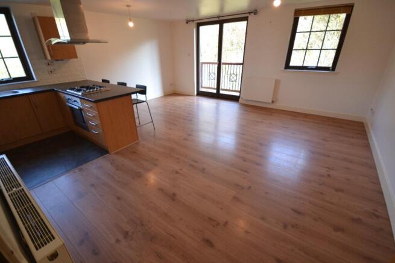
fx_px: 165
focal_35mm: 15
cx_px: 198
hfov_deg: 100.4
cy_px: 132
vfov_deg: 77.4
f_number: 4
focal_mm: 10
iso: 640
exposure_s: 1/60
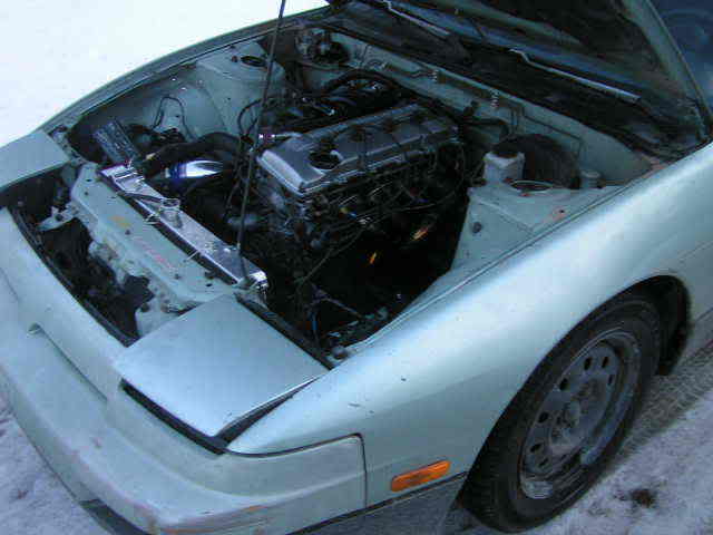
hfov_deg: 49.0
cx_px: 356
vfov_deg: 37.7
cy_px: 268
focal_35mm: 38
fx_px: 783
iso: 100
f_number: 2.8
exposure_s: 1/40
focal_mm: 5.8
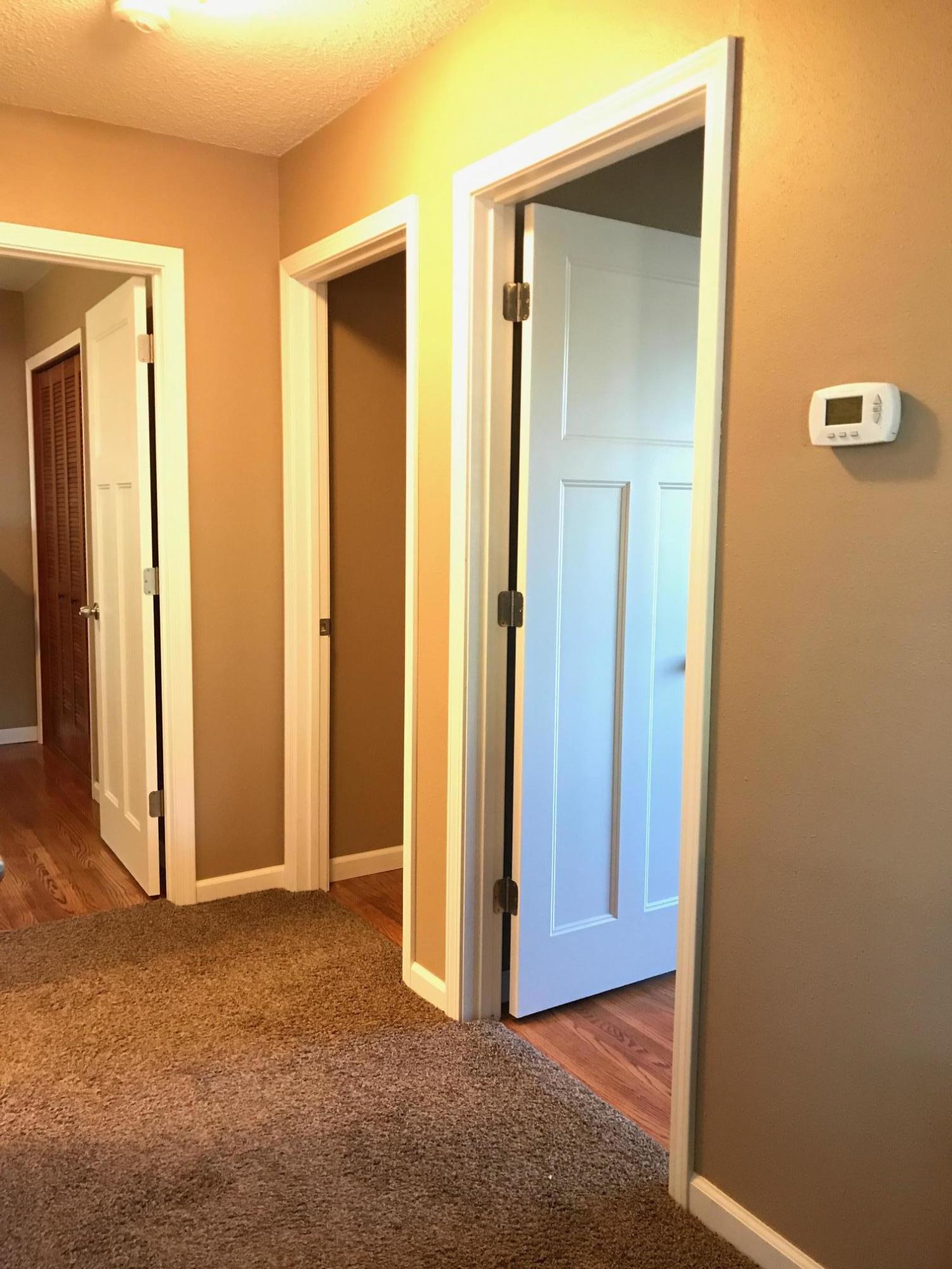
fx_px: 1027
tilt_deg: -5.8
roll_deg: -0.5
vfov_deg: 63.4
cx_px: 476
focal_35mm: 28
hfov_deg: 49.7
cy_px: 634
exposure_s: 1/13
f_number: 1.8
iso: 100
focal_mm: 3.99
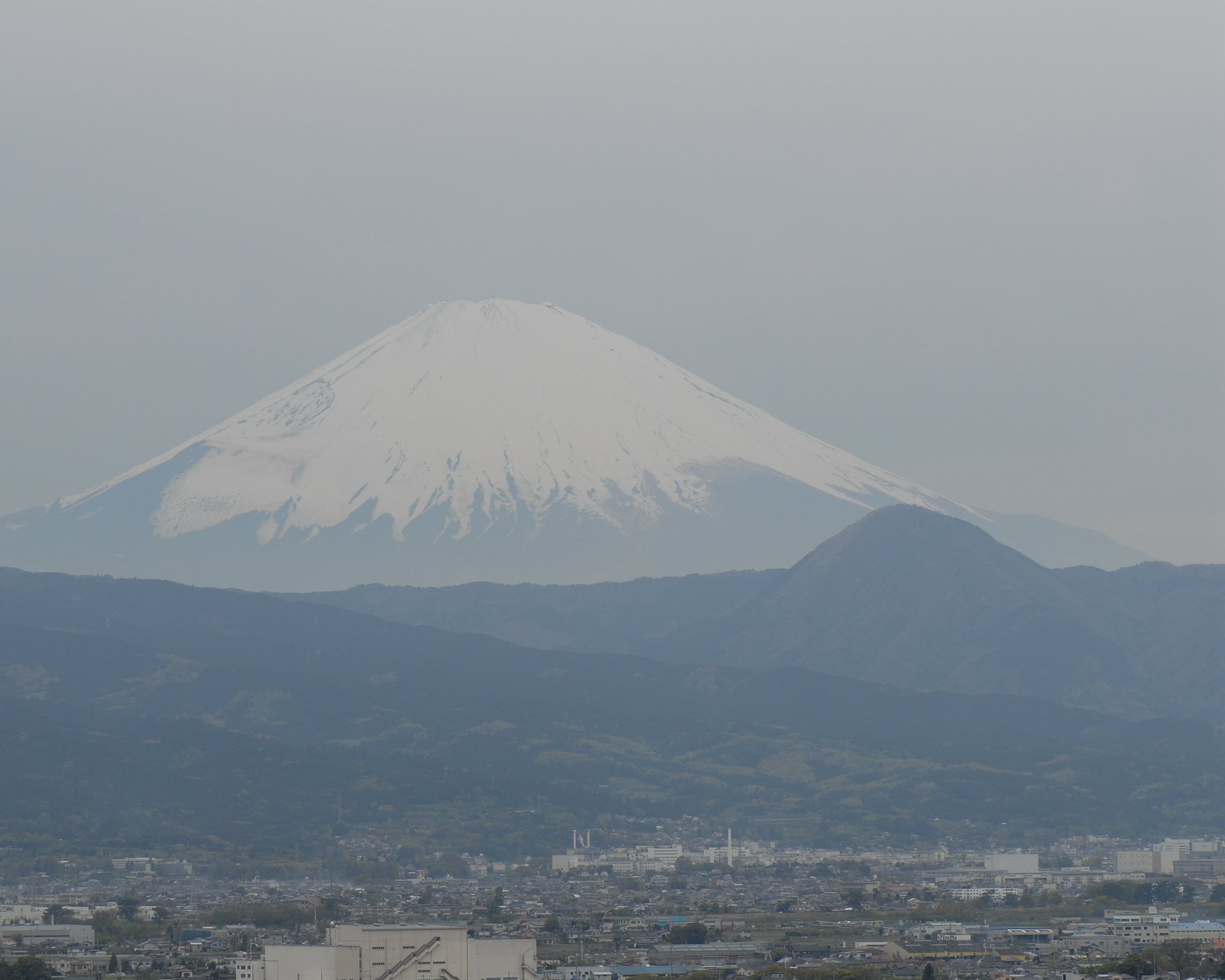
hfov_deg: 10.9
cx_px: 502
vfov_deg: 8.7
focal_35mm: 178
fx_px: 6438
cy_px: 490
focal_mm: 105
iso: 180
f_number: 8
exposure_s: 1/160
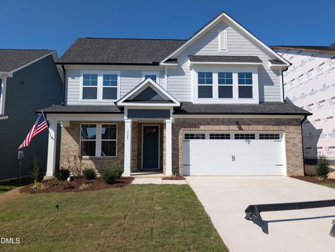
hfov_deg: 71.5
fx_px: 232
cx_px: 168
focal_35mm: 24
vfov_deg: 56.9
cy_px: 126
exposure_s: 1/11364
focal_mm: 6.9
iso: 21
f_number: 1.68
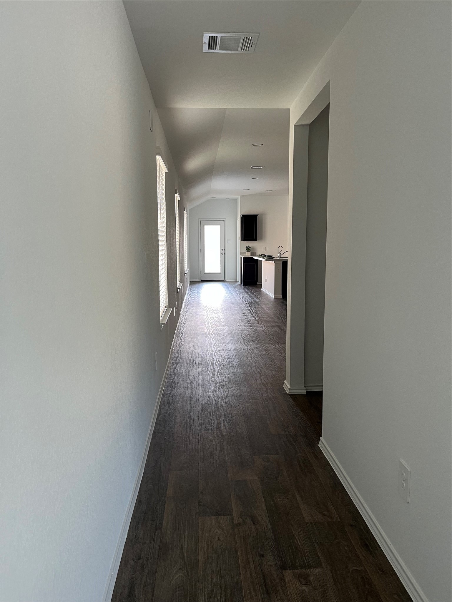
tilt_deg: -7.0
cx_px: 226
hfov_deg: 53.1
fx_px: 453
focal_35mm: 26
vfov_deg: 67.3
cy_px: 301
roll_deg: +0.0
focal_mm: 5.1
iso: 160
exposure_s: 1/60
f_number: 1.6
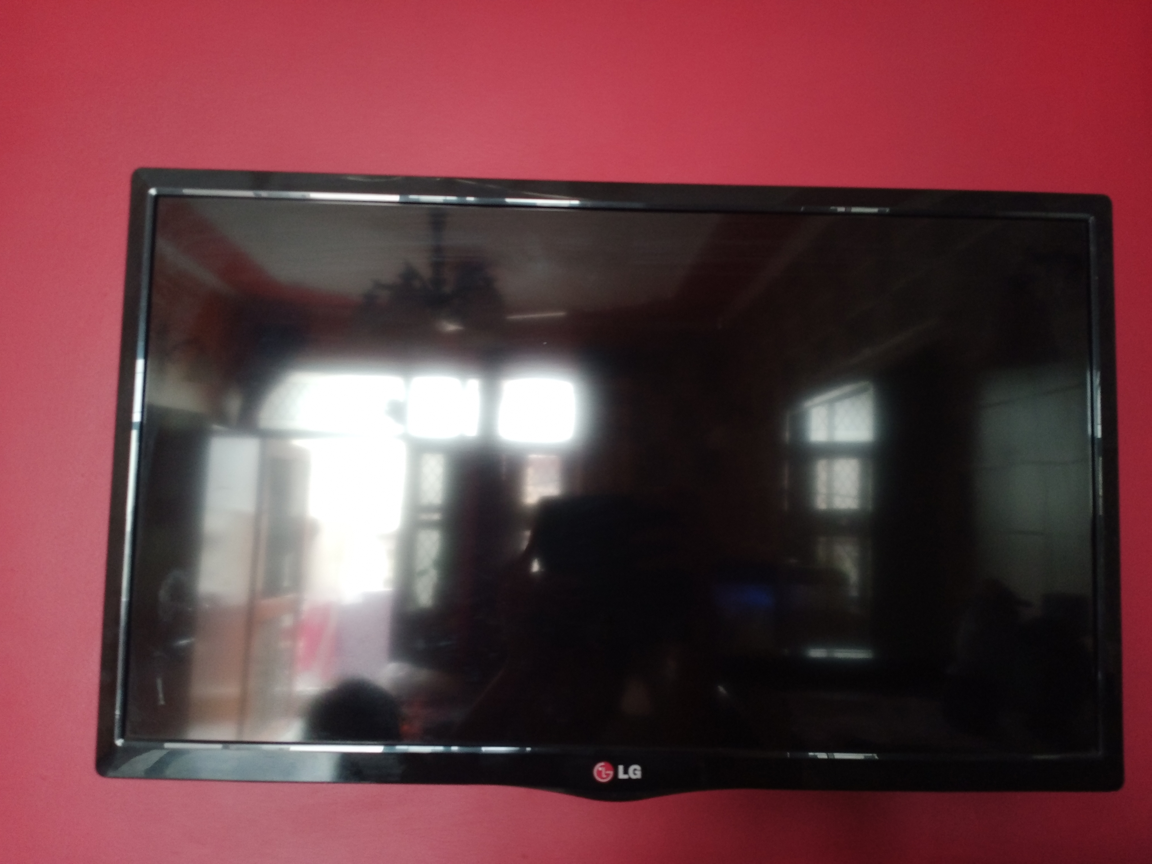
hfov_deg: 63.4
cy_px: 432
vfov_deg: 49.7
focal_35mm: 28
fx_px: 932
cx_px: 576
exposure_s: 1/33.3
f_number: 1.8
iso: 1138
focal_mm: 4.05
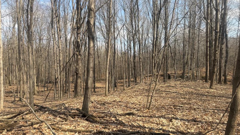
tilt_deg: -5.5
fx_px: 172
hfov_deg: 69.9
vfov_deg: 42.7
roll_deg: +0.9
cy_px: 80
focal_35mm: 27
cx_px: 122
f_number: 1.78
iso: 80
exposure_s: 1/2370
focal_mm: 6.76
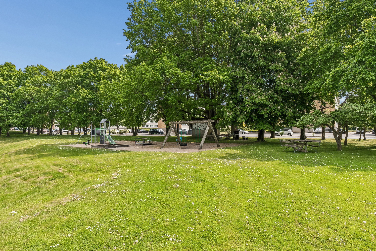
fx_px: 243
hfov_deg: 75.5
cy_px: 126
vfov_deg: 54.6
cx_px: 188
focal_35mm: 23
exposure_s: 1/500
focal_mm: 15.5
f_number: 8
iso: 250
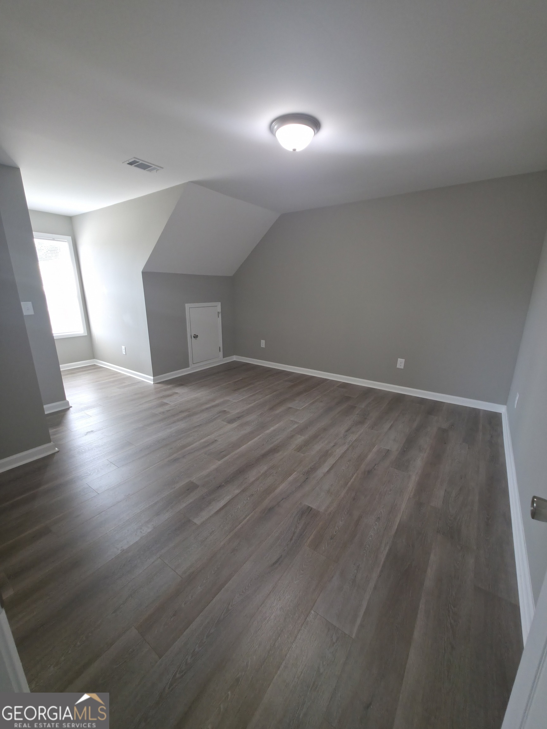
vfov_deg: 106.2
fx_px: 274
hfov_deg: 89.9
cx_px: 274
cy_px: 364
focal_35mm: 13
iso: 100
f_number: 1.9
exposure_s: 1/40
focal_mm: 2.2
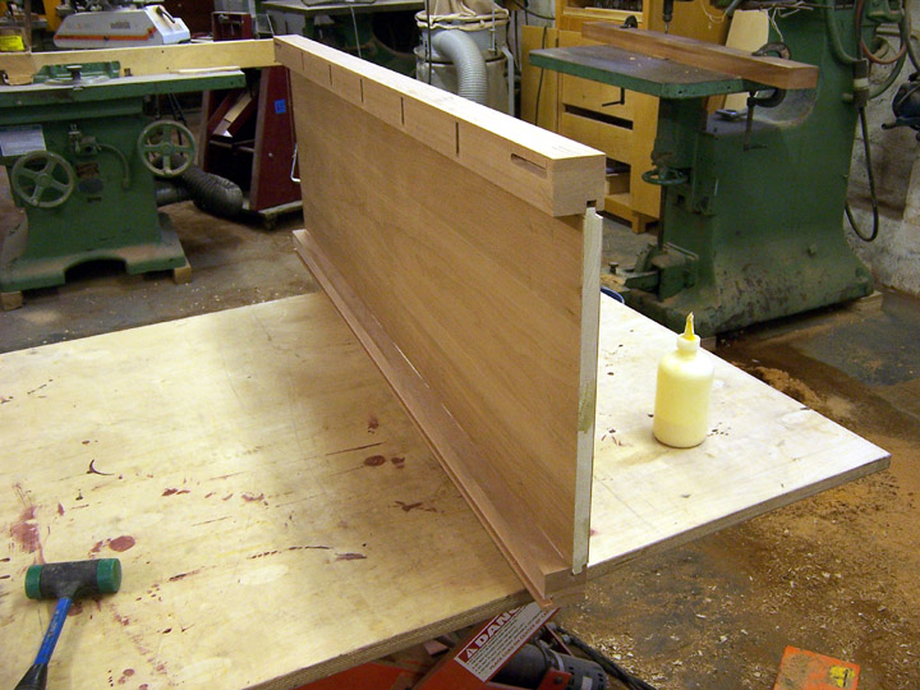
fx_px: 877
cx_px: 460
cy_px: 345
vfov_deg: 42.9
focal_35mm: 33
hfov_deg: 55.4
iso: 140
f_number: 3.4
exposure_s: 1/15
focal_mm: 5.5
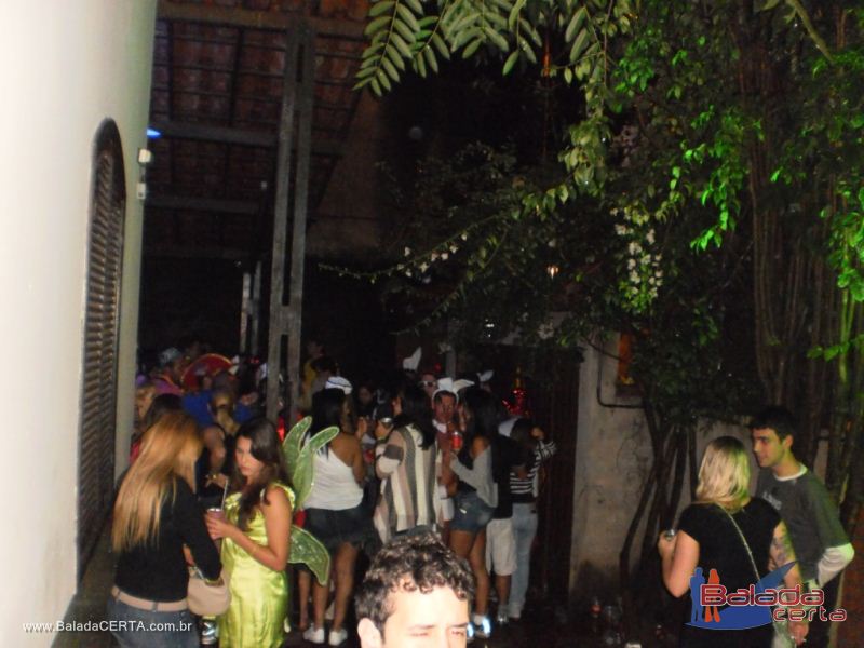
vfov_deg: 39.7
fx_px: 899
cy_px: 324
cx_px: 432
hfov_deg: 51.4
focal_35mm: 36
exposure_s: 1/30
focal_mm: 6.3
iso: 800
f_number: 3.1
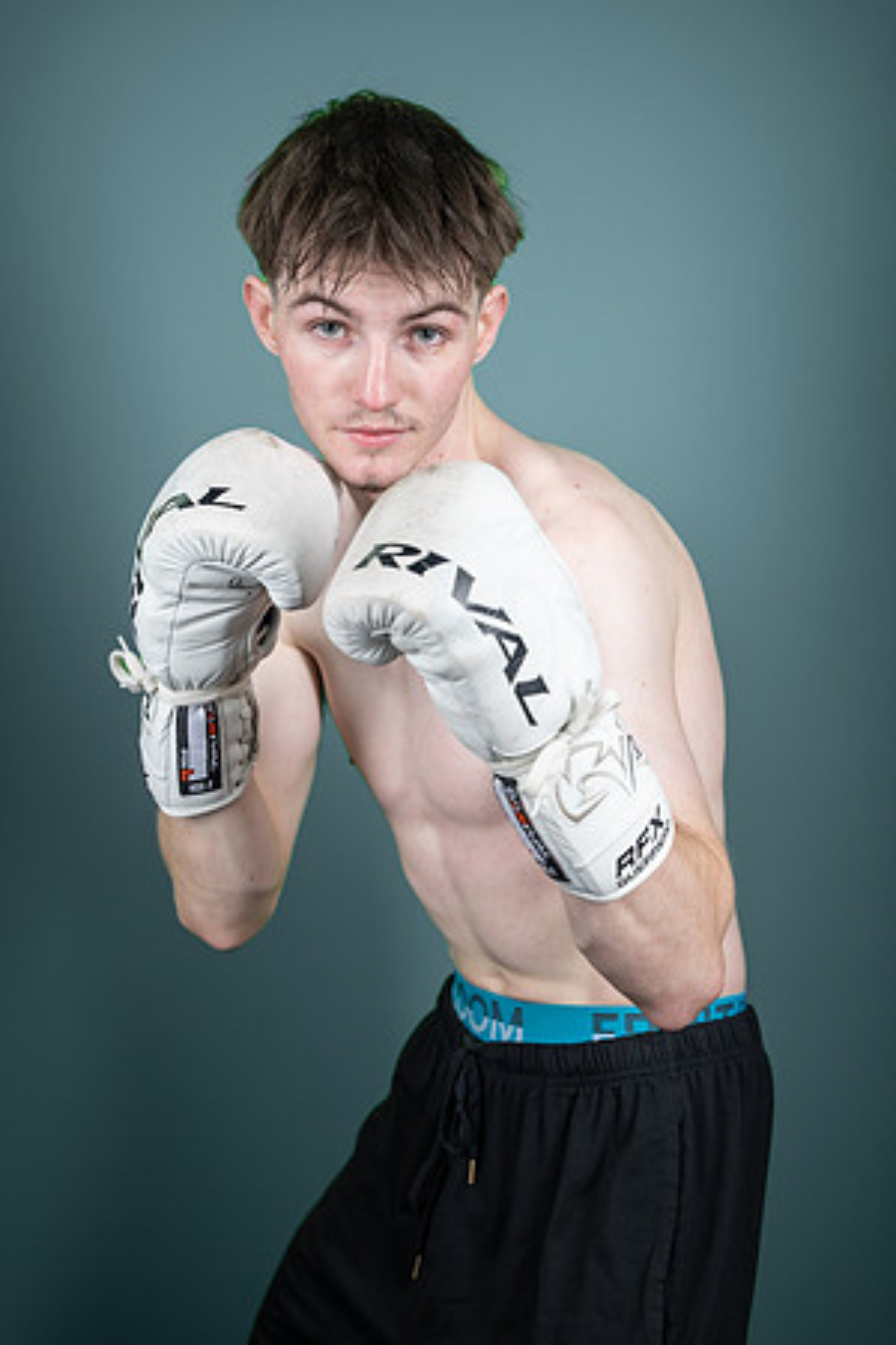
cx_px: 448
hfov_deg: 25.5
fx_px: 1979
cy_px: 672
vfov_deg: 37.5
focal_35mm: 53
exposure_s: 1/160
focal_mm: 53
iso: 400
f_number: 4
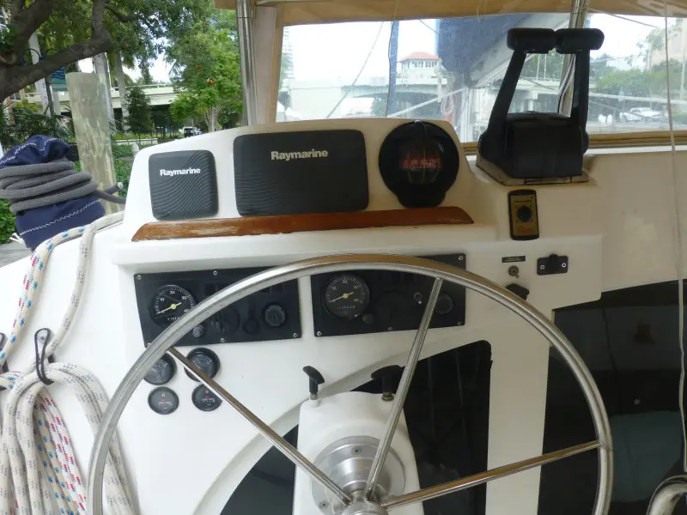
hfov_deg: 71.6
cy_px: 258
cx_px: 344
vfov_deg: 56.8
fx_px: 476
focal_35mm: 24
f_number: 4
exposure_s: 1/100
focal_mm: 4.3
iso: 100
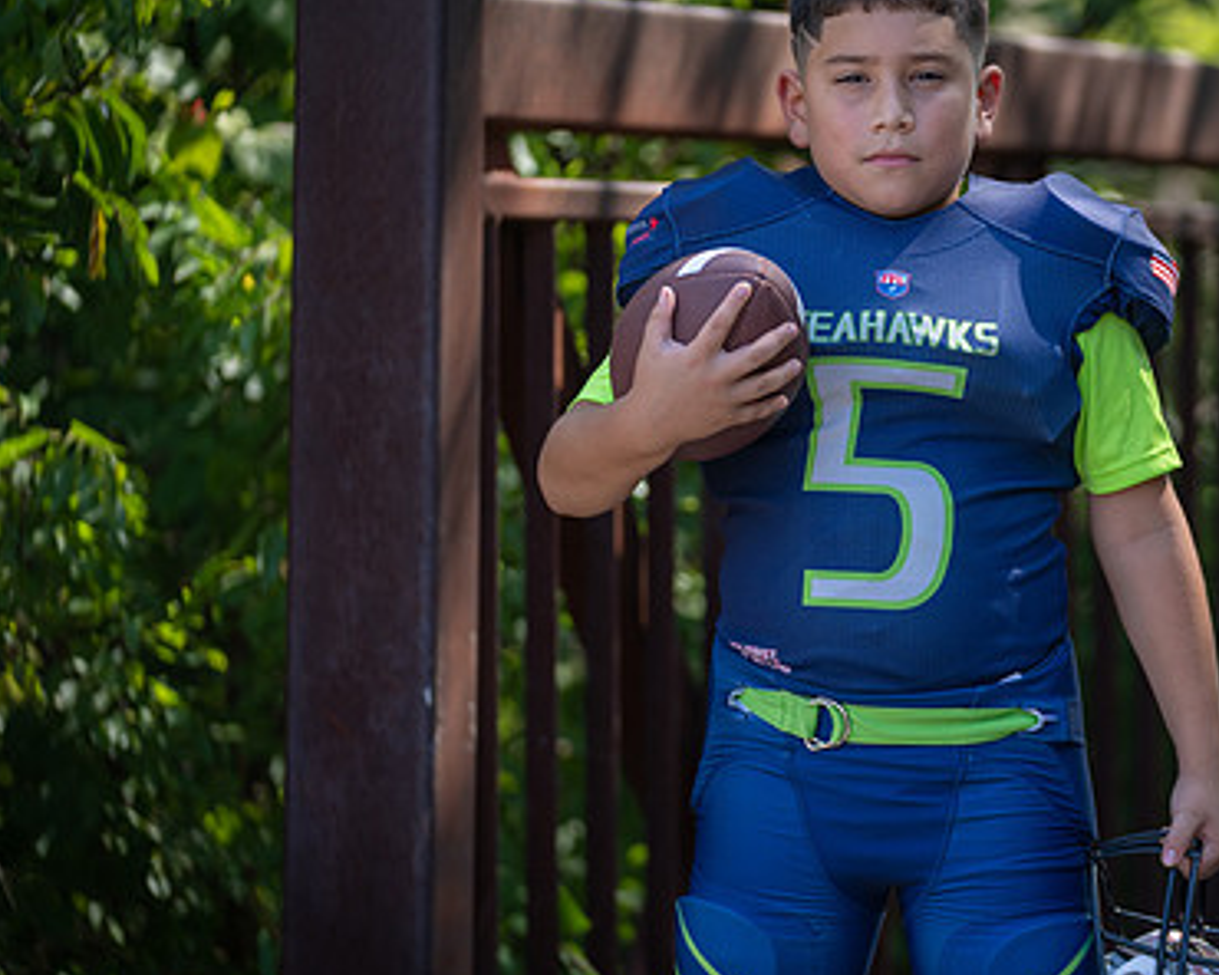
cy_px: 443
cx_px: 949
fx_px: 7107
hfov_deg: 9.8
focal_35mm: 197
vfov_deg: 7.8
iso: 100
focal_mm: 134
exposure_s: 1/320
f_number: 2.8
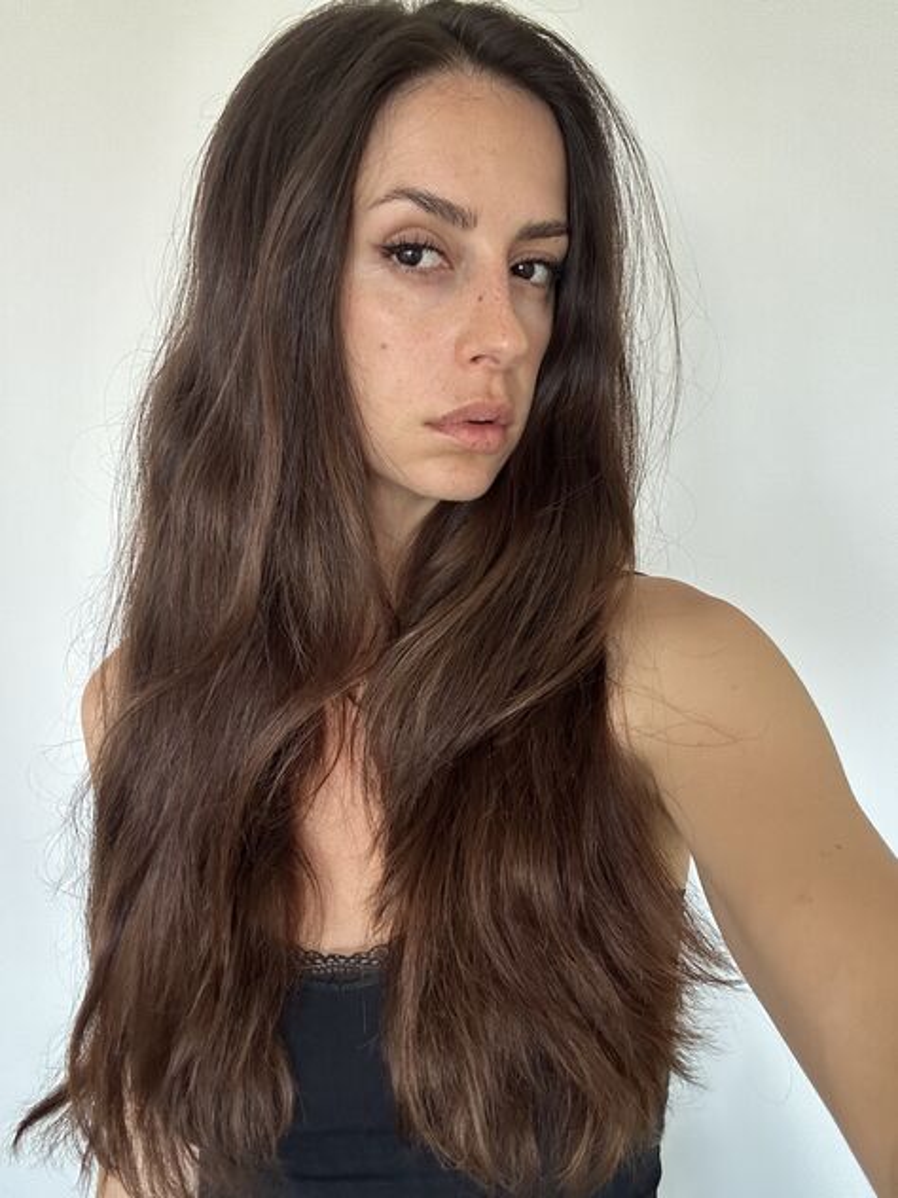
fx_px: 1038
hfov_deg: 46.8
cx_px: 449
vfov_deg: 60.0
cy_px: 599
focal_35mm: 30
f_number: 1.9
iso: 160
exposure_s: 1/60
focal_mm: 2.69
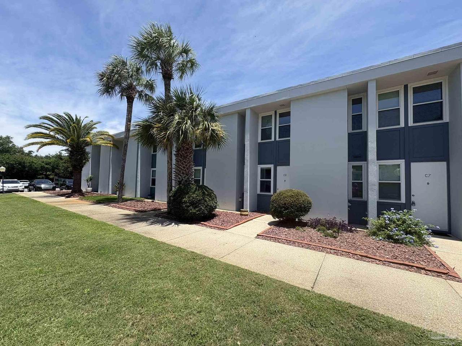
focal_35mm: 14
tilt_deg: +3.6
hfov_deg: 102.1
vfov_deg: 85.7
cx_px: 231
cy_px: 173
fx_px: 187
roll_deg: -0.6
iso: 40
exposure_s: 1/1126
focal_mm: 2.22
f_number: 2.2
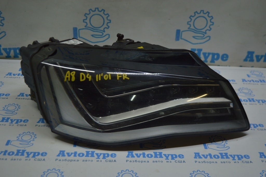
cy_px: 88
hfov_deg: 43.6
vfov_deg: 29.8
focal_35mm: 45
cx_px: 133
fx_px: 332
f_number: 4.2
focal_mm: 30
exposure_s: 1/200
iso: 400
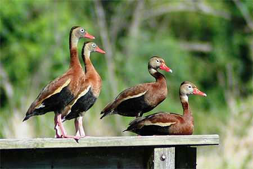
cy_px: 84
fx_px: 3165
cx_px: 126
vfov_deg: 3.1
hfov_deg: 4.6
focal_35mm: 450
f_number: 5.6
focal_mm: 300
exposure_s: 1/750
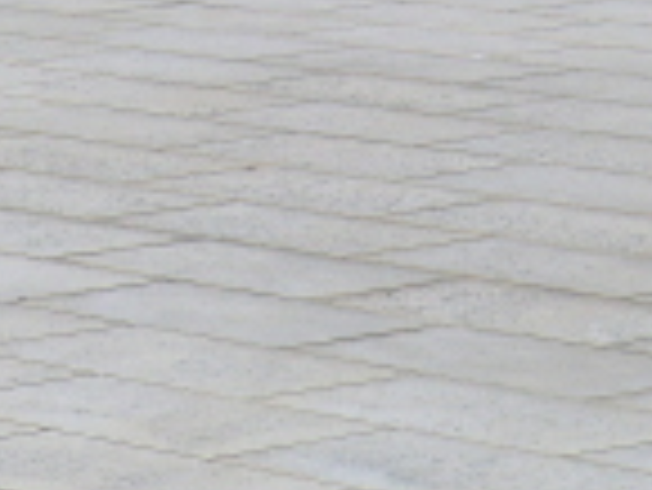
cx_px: -81
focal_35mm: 335
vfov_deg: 4.4
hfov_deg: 5.9
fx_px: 6315
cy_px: -521
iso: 64
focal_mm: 13.6
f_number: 4.6
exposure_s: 1/400
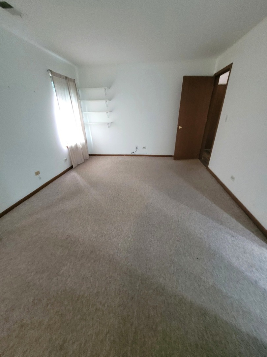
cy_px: 178
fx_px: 134
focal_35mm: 13
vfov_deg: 106.2
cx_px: 134
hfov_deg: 89.9
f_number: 2.2
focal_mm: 1.74
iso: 640
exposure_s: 1/24
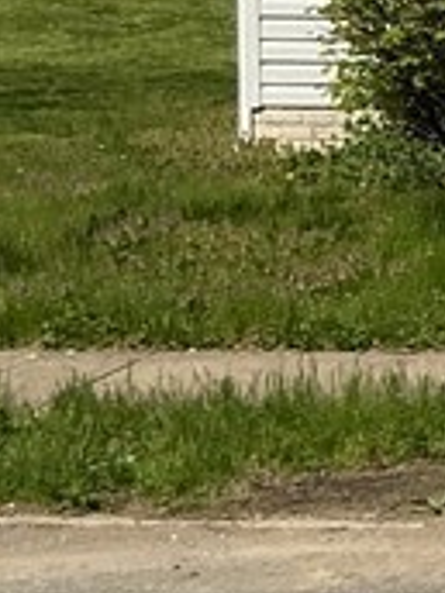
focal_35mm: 173
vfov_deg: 11.4
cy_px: 117
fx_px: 2965
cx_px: 1311
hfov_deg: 7.6
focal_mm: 3
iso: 25
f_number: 1.8
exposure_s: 1/2801
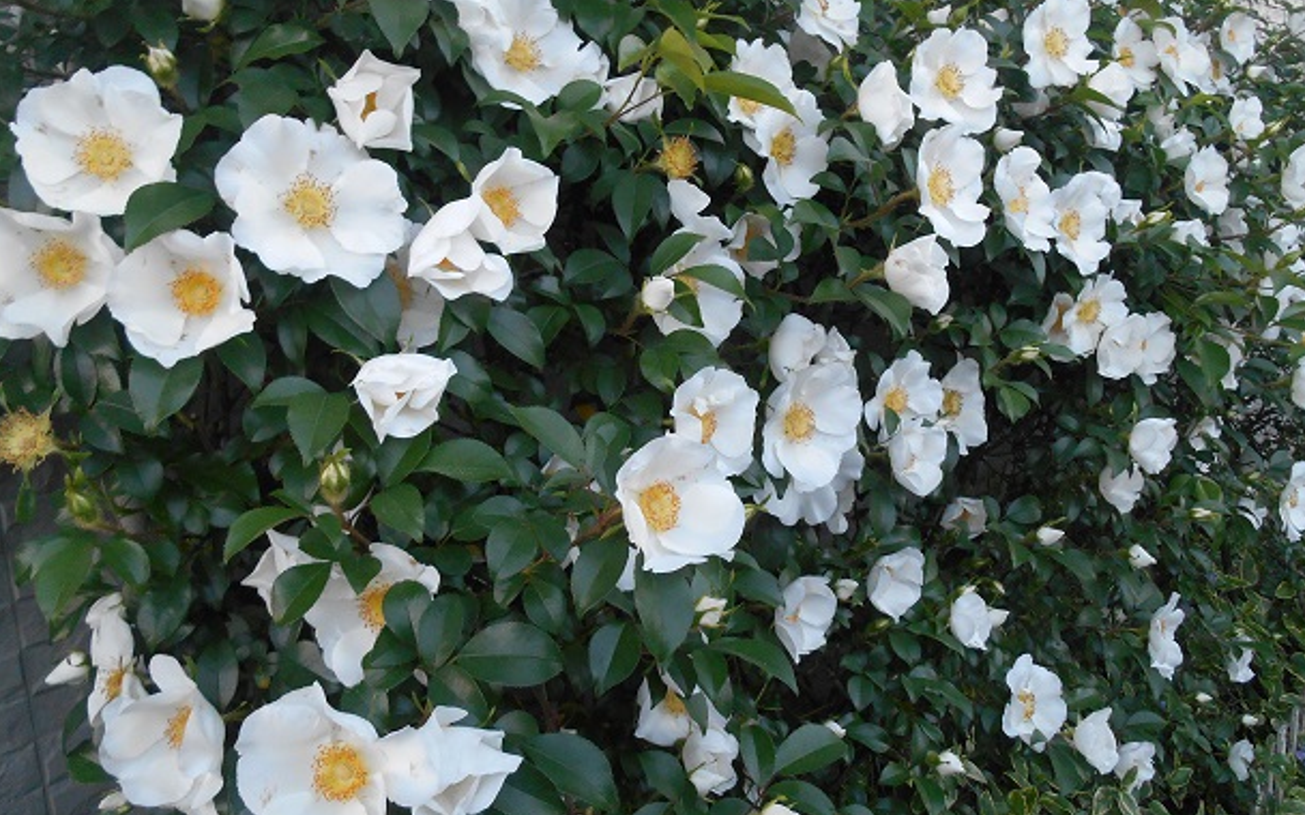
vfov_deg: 43.1
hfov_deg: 64.6
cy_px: 392
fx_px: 1031
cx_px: 668
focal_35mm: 29
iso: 280
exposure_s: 1/30
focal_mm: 4.7
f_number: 3.4
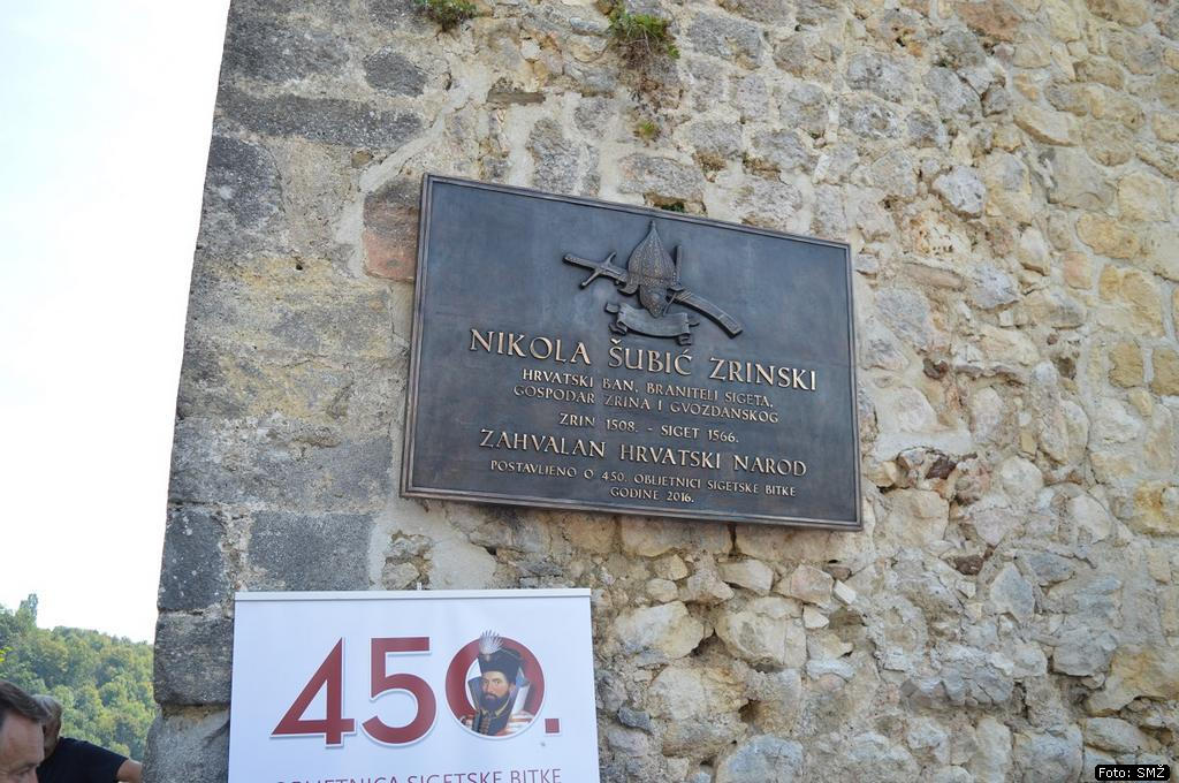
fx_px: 1030
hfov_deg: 59.6
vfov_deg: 41.6
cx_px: 590
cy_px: 392
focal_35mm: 32
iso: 400
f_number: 4.5
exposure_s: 1/1000
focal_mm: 21
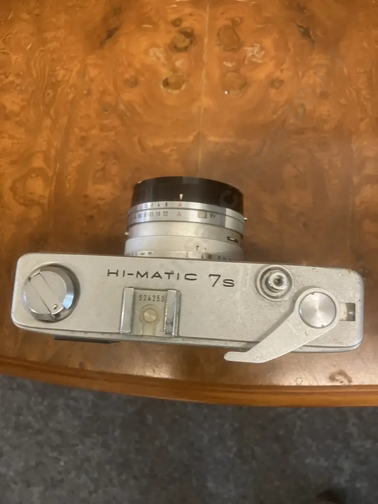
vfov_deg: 63.4
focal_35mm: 28
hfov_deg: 49.7
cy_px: 252
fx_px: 408
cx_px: 189
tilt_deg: -81.8
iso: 320
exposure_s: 1/33
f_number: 1.8
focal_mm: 3.99
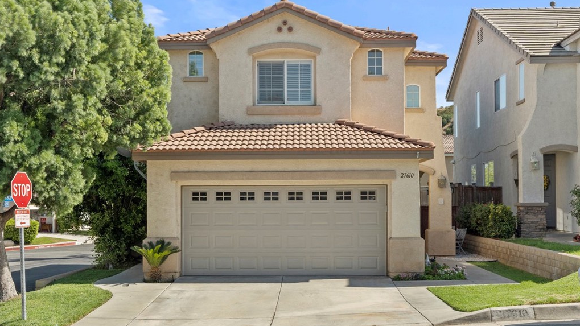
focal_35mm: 40
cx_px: 289
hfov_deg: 50.5
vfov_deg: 29.7
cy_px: 150
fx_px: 615
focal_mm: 25.5
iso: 400
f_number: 8
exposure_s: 1/50
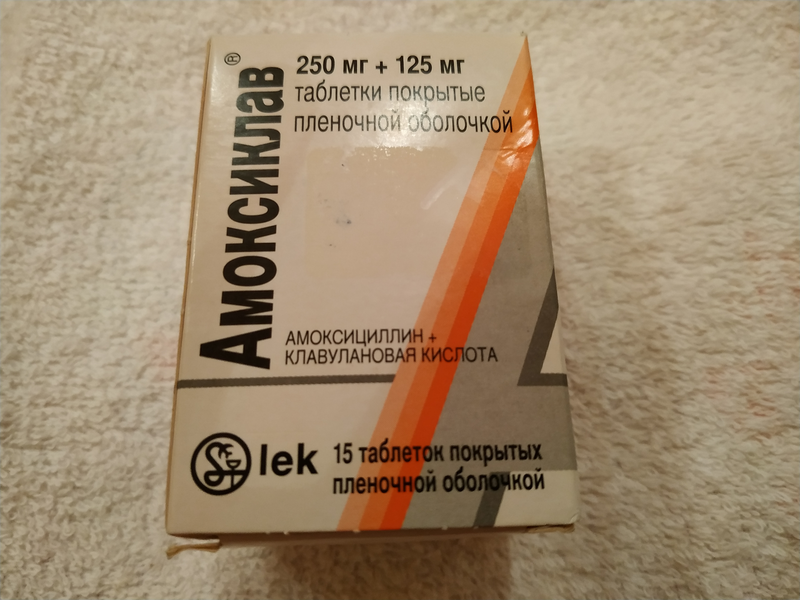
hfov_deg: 71.6
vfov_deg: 56.8
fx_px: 555
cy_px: 300
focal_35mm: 24
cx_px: 400
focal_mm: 3.94
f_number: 1.9
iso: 500
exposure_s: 1/20
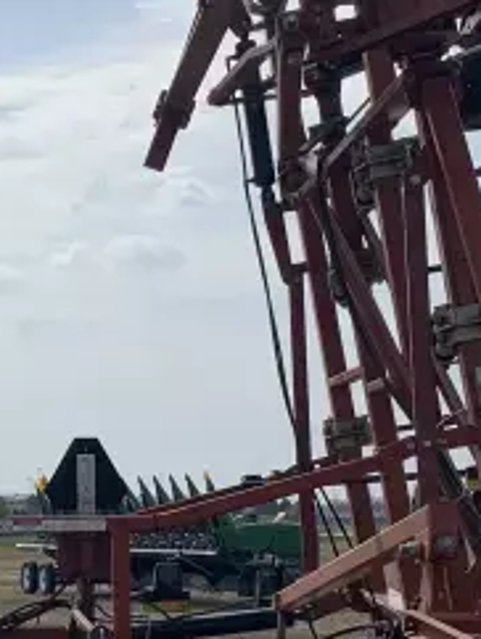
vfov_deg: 18.8
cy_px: 557
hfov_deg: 14.2
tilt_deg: +2.7
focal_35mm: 103
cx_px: -8
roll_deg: +1.8
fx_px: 1905
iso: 25
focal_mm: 4.25
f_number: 1.8
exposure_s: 1/5714
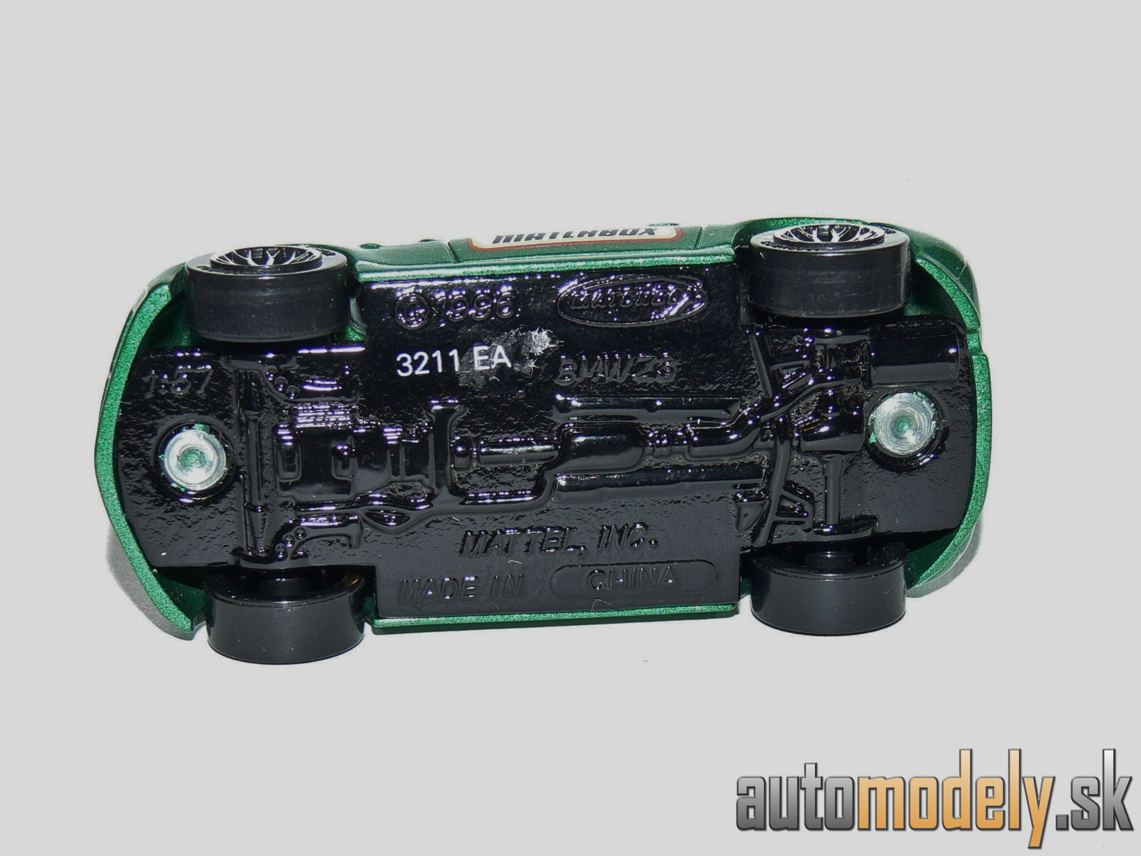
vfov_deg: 18.0
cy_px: 428
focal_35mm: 82
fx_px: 2703
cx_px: 570
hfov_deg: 23.8
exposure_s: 1/30
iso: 100
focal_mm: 12.6
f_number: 4
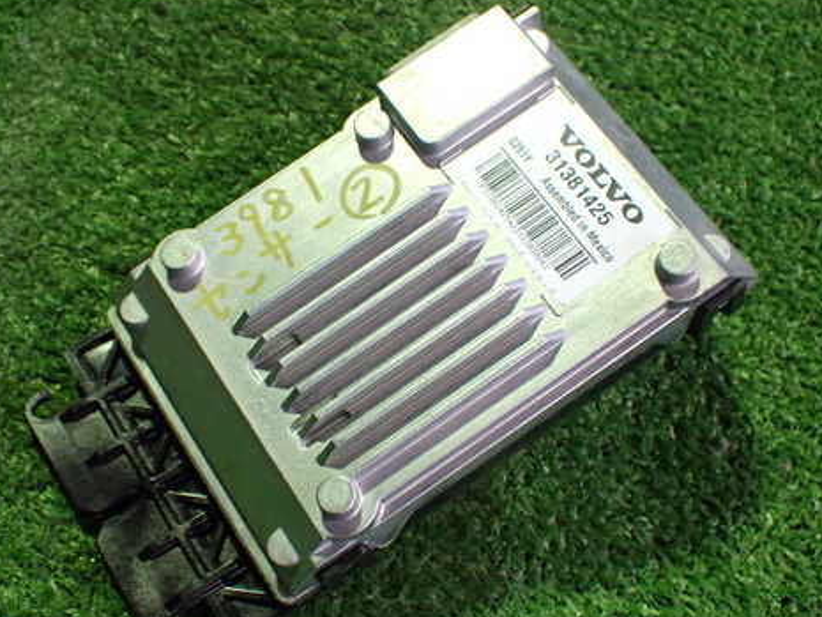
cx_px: 398
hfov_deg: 38.9
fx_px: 1164
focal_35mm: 49
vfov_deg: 29.7
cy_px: 315
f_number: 2.7
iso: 800
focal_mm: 6.83
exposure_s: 1/40
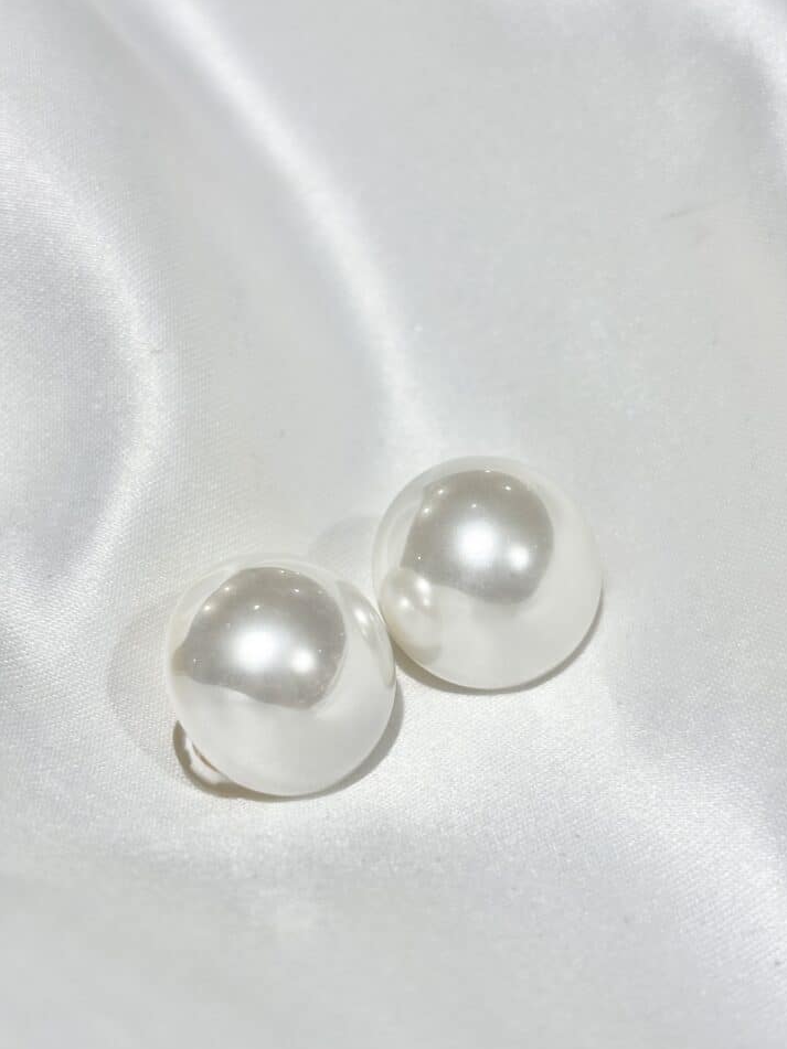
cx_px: 423
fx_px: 1698
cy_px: 544
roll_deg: +8.5
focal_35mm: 56
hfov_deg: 26.1
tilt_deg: -29.9
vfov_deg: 34.4
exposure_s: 1/462
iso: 32
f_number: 1.6
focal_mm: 5.96
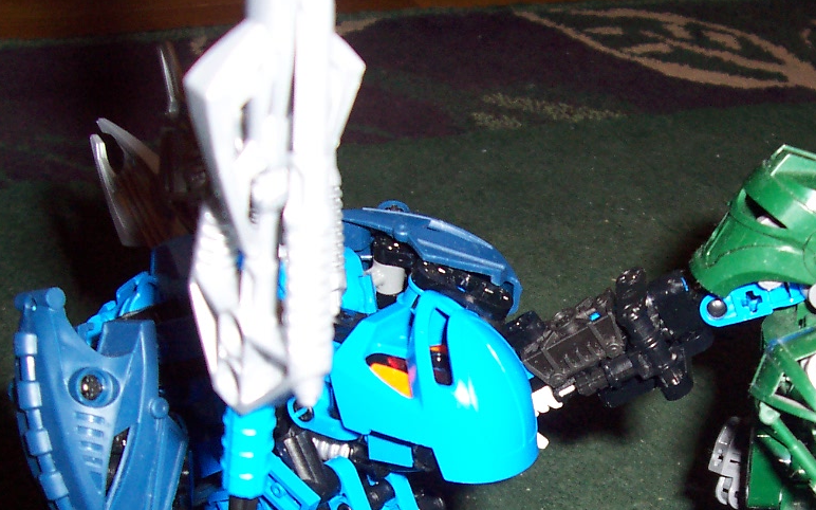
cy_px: 463
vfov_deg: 20.8
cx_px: 619
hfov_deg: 32.8
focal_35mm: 61
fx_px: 1356
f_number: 2.8
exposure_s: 1/60
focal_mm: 5.6
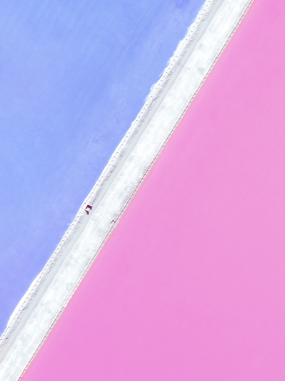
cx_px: 142
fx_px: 1824
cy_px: 190
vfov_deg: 11.9
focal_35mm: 166
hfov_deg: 8.9
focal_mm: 30.71
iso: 100
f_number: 3.4
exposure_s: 1/800
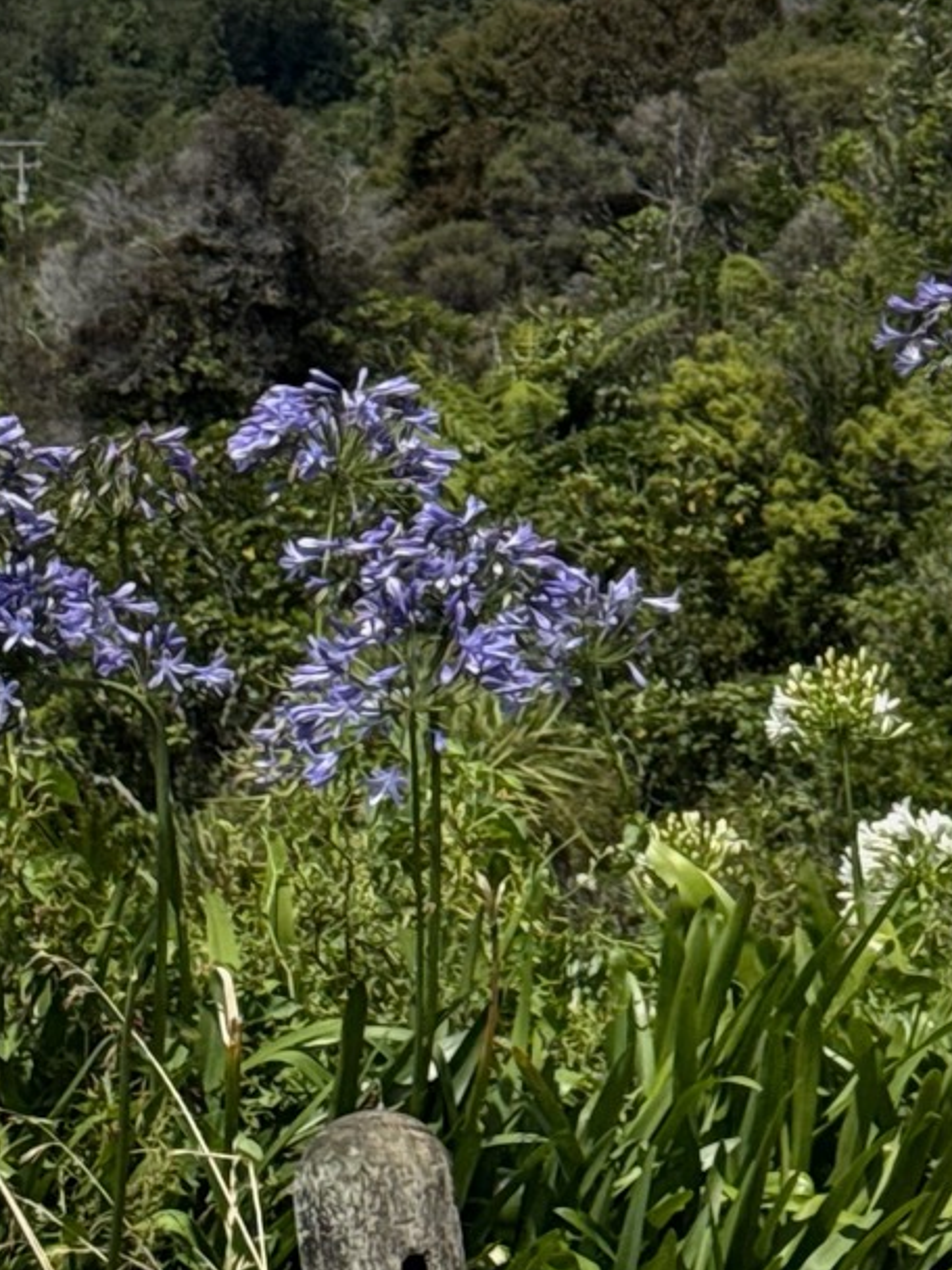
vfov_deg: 12.3
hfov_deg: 9.4
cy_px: -173
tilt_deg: -0.1
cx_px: 806
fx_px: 5794
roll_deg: -0.1
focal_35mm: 158
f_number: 1.78
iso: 64
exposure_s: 1/11364
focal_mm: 6.76
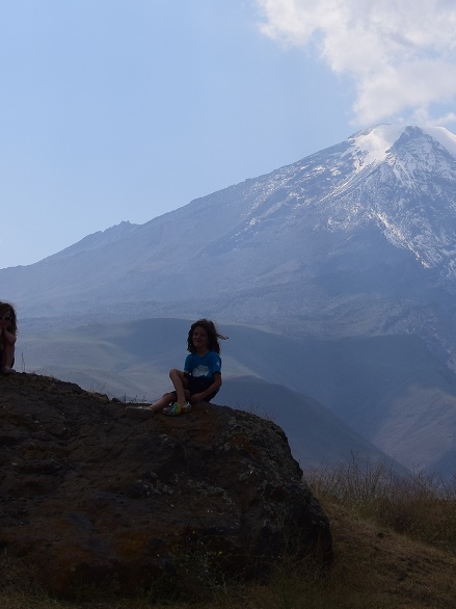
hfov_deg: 11.4
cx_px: 446
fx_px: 2271
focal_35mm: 129
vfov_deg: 15.2
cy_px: 130
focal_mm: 35
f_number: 11
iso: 250
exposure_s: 1/500
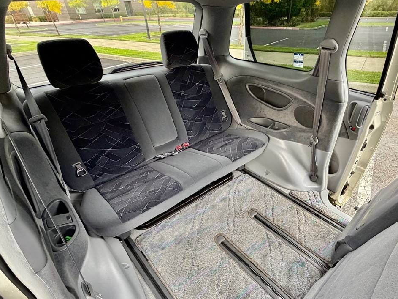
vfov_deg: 68.0
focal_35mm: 19
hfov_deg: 84.4
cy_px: 179
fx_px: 218
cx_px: 220
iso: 320
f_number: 2.2
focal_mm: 2.22
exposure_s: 1/63
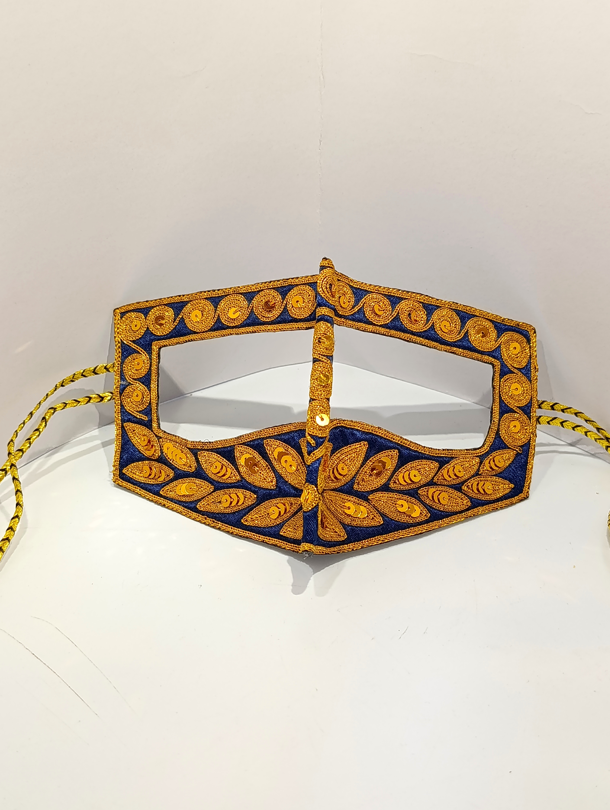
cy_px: 405
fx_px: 984
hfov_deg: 34.4
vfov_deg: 44.7
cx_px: 305
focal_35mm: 42
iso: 623
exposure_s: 1/100
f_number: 1.65
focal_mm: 6.11
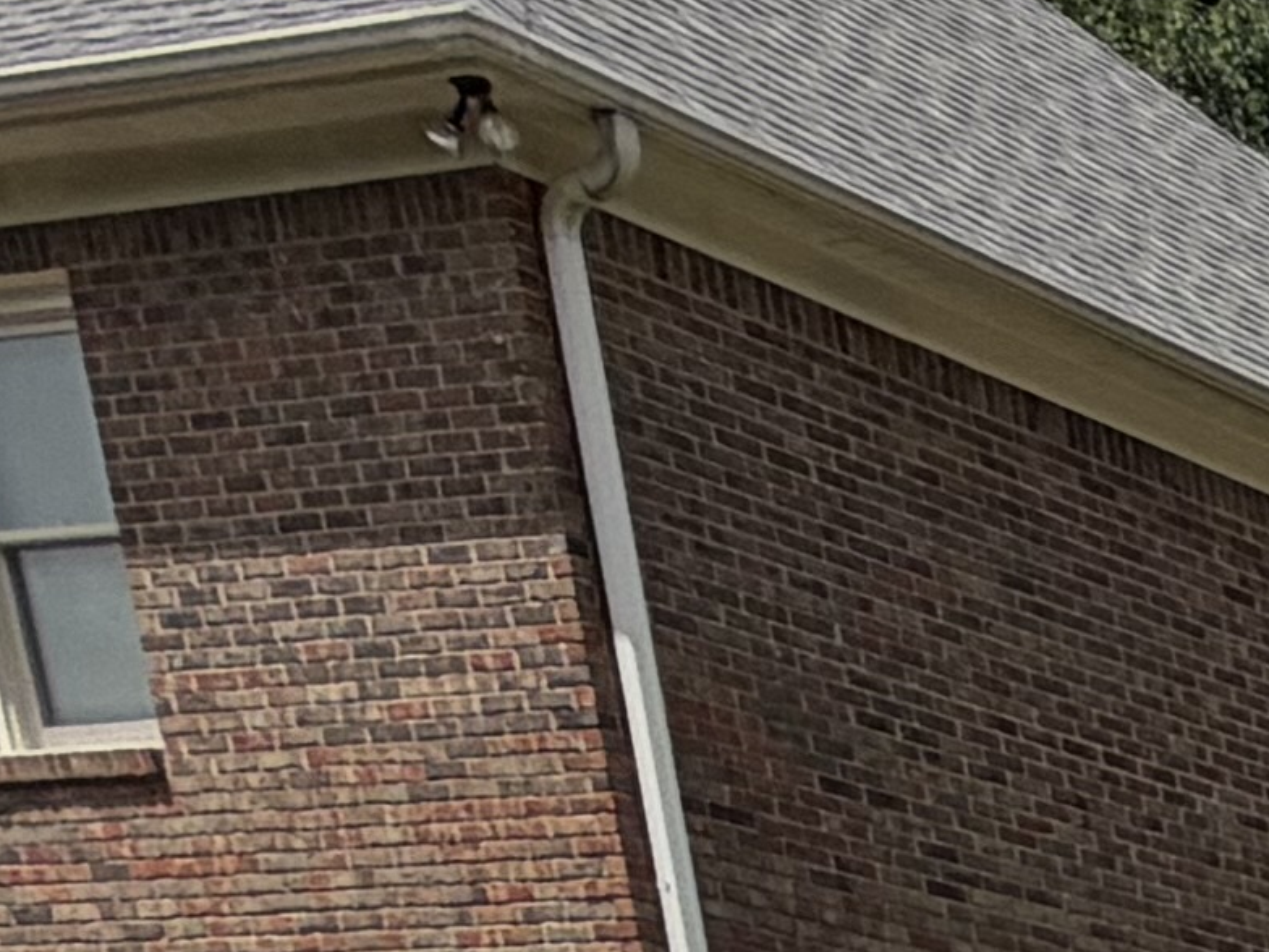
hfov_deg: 13.6
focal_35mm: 102
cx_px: 3105
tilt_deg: -18.8
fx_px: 3739
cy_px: 2977
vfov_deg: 10.1
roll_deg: +0.0
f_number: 2.2
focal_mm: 2.22
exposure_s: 1/1285
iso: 20
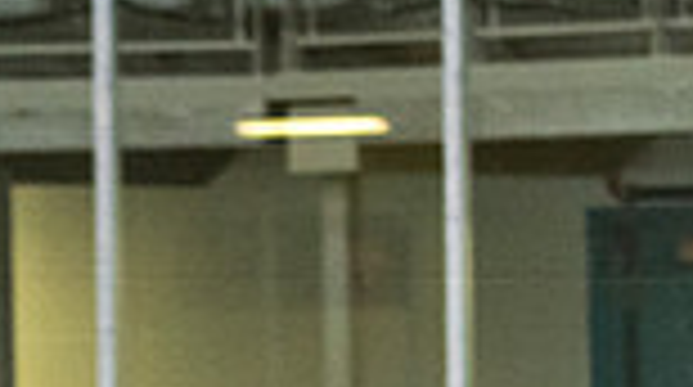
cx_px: -266
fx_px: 9099
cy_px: 819
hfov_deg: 4.3
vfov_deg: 2.4
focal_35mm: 496
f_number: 2.8
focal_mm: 75
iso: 1800
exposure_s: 1/640
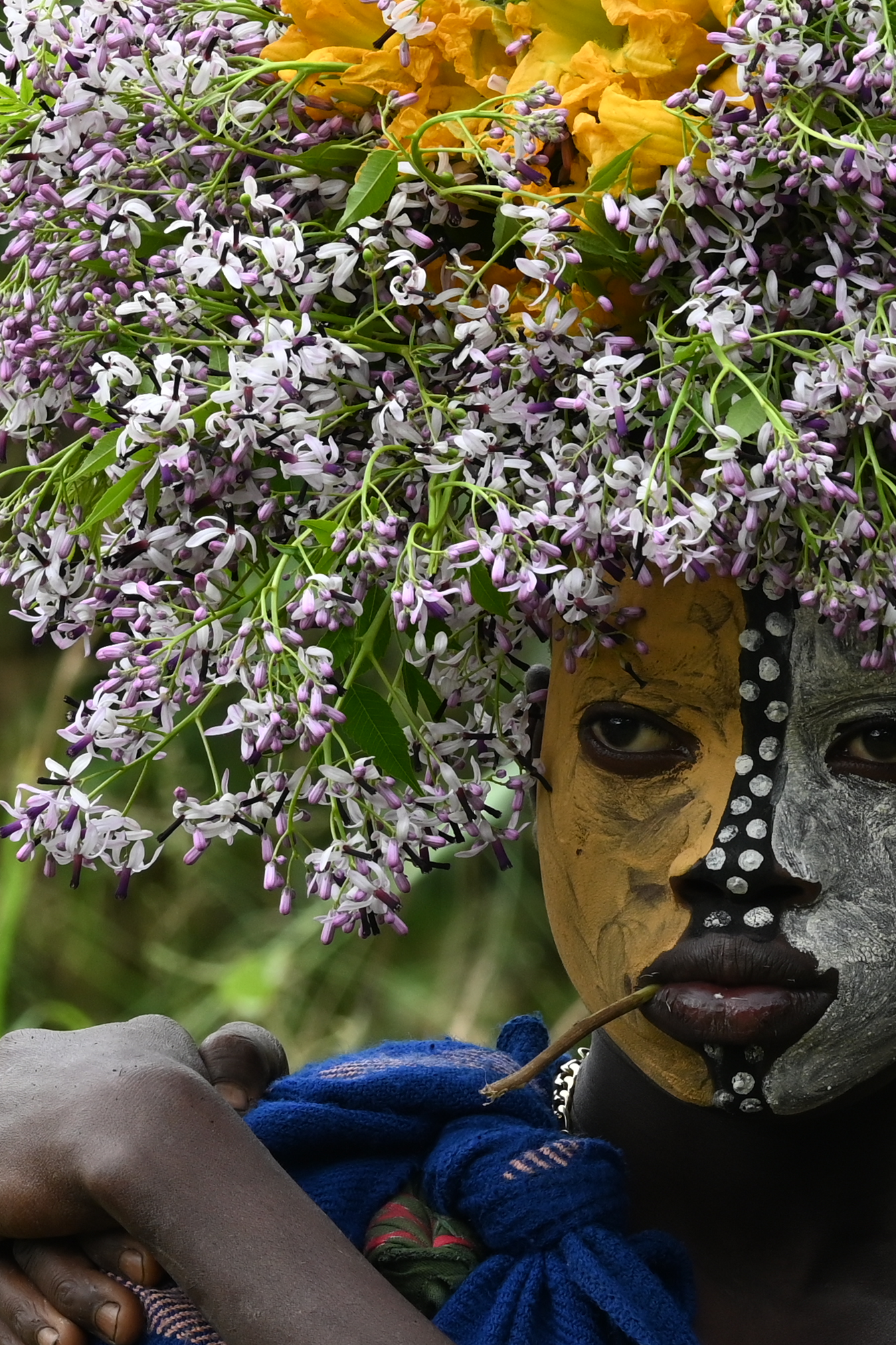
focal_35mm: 499
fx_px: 18625
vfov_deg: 4.1
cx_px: 998
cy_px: 568
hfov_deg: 2.8
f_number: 7.1
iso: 320
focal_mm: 120
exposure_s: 1/200
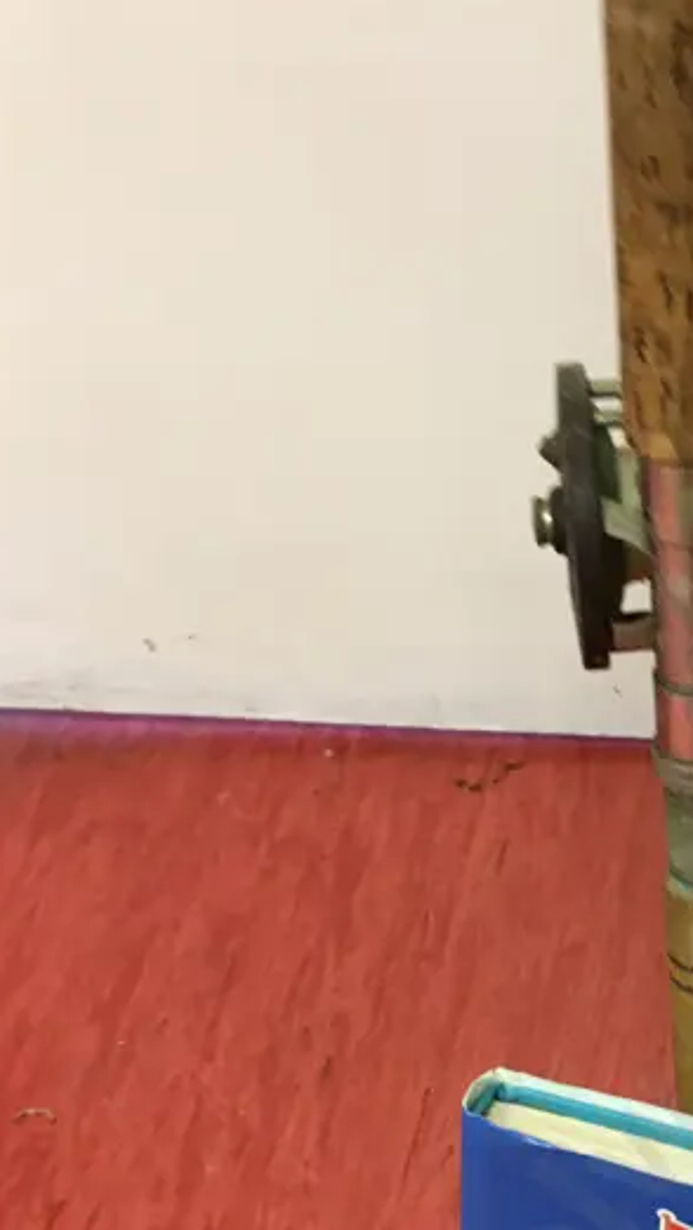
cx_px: 839
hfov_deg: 18.4
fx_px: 2023
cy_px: 891
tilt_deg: -50.9
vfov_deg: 33.3
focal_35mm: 62
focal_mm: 4.15
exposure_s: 1/10
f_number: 2.2
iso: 100
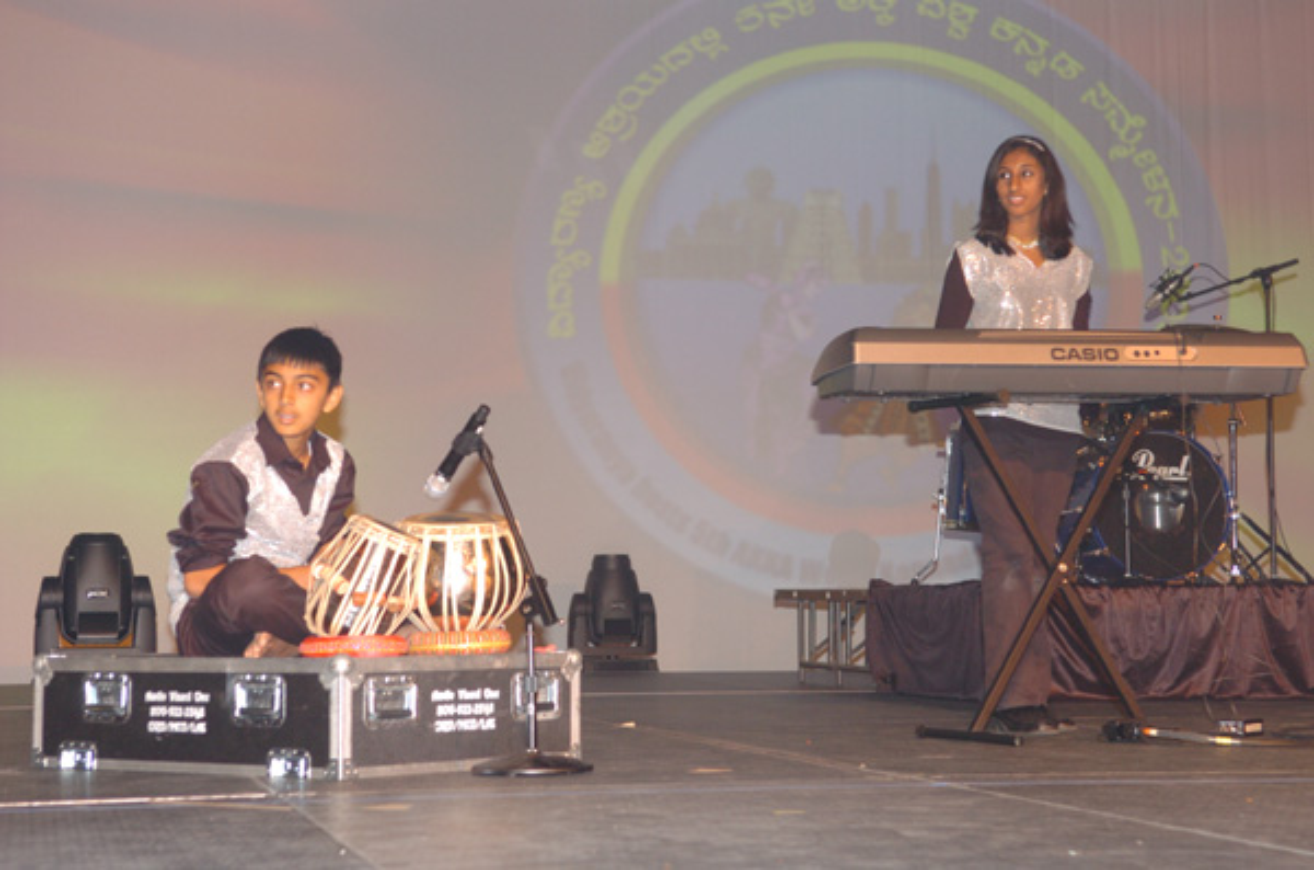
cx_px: 657
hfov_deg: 29.9
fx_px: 2458
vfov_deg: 20.1
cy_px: 435
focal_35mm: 68
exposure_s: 1/30
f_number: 3.5
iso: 400
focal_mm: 45
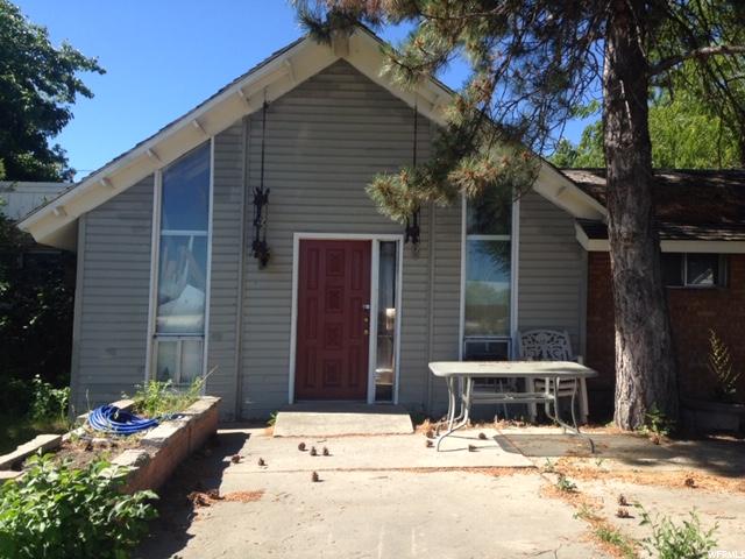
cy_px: 280
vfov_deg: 42.9
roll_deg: -1.1
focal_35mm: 33
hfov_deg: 55.4
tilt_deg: +3.1
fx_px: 710
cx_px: 372
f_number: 2.4
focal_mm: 4.12
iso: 50
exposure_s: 1/834
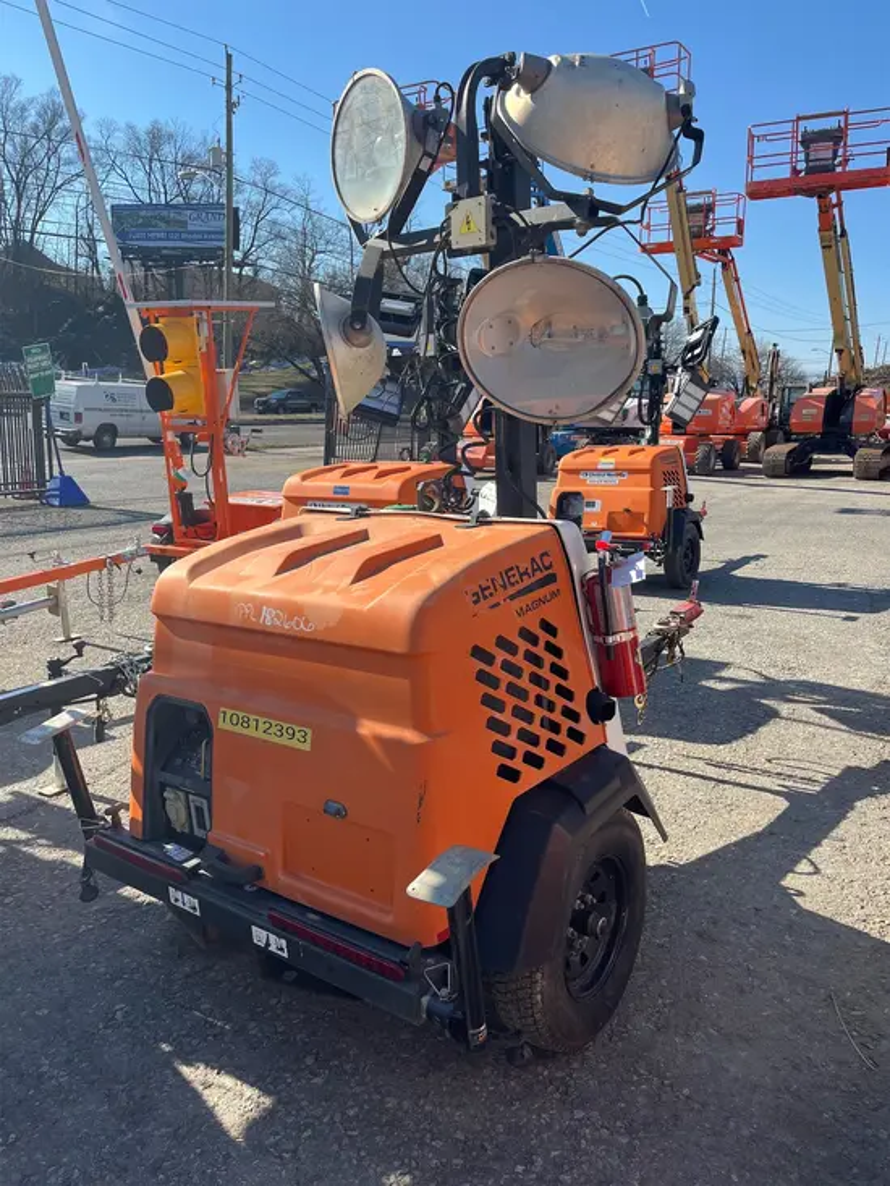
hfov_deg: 53.1
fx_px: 891
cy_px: 593
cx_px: 445
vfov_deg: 67.3
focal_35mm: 26
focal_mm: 5.1
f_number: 1.6
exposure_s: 1/1832
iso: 50
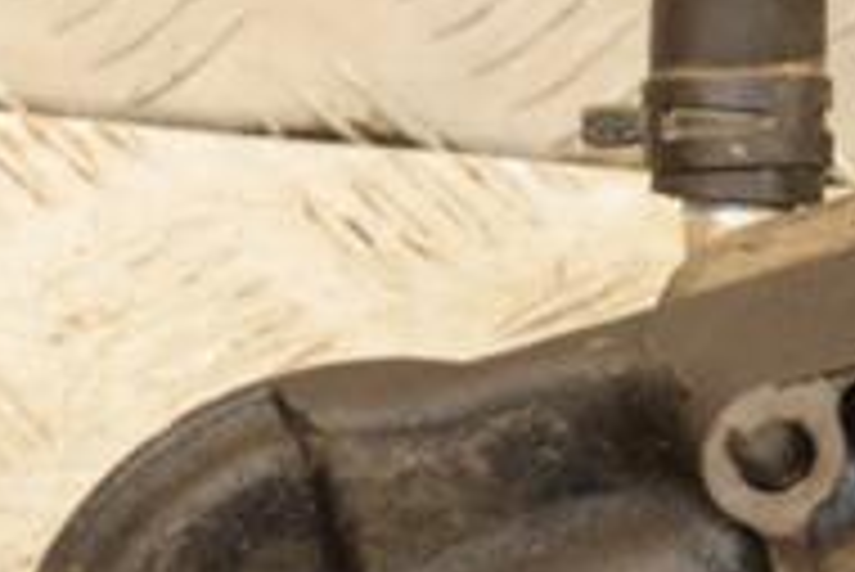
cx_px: 729
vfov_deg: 4.7
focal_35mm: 293
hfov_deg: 7.0
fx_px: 6964
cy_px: 586
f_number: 5.3
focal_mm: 62
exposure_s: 1/125
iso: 800
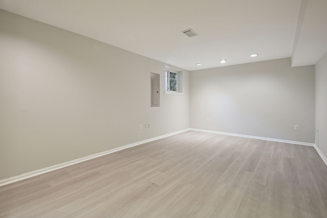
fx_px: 145
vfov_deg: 73.7
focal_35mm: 16
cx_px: 164
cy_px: 109
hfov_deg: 96.7
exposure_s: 1/4
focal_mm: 16
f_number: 8
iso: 400
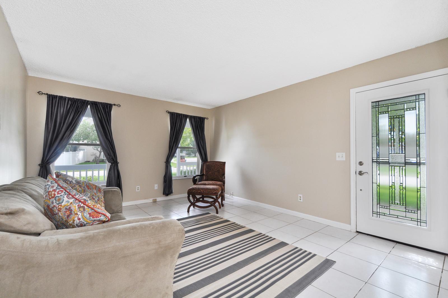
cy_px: 149
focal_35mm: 15
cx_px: 224
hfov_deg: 100.5
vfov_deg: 77.2
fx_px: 186
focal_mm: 10
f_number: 8
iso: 200
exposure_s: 1/25
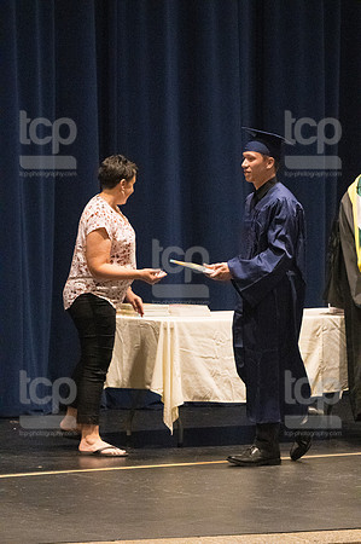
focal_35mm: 195
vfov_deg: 10.6
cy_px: 272
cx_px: 180
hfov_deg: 7.0
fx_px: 2940
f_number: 4.5
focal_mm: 130
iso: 8000
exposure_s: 1/250
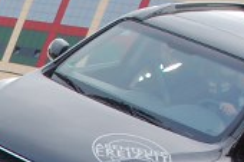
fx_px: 1104
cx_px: -172
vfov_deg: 8.1
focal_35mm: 163
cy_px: 295
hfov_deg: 11.8
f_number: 4
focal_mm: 18
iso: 400
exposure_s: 1/500
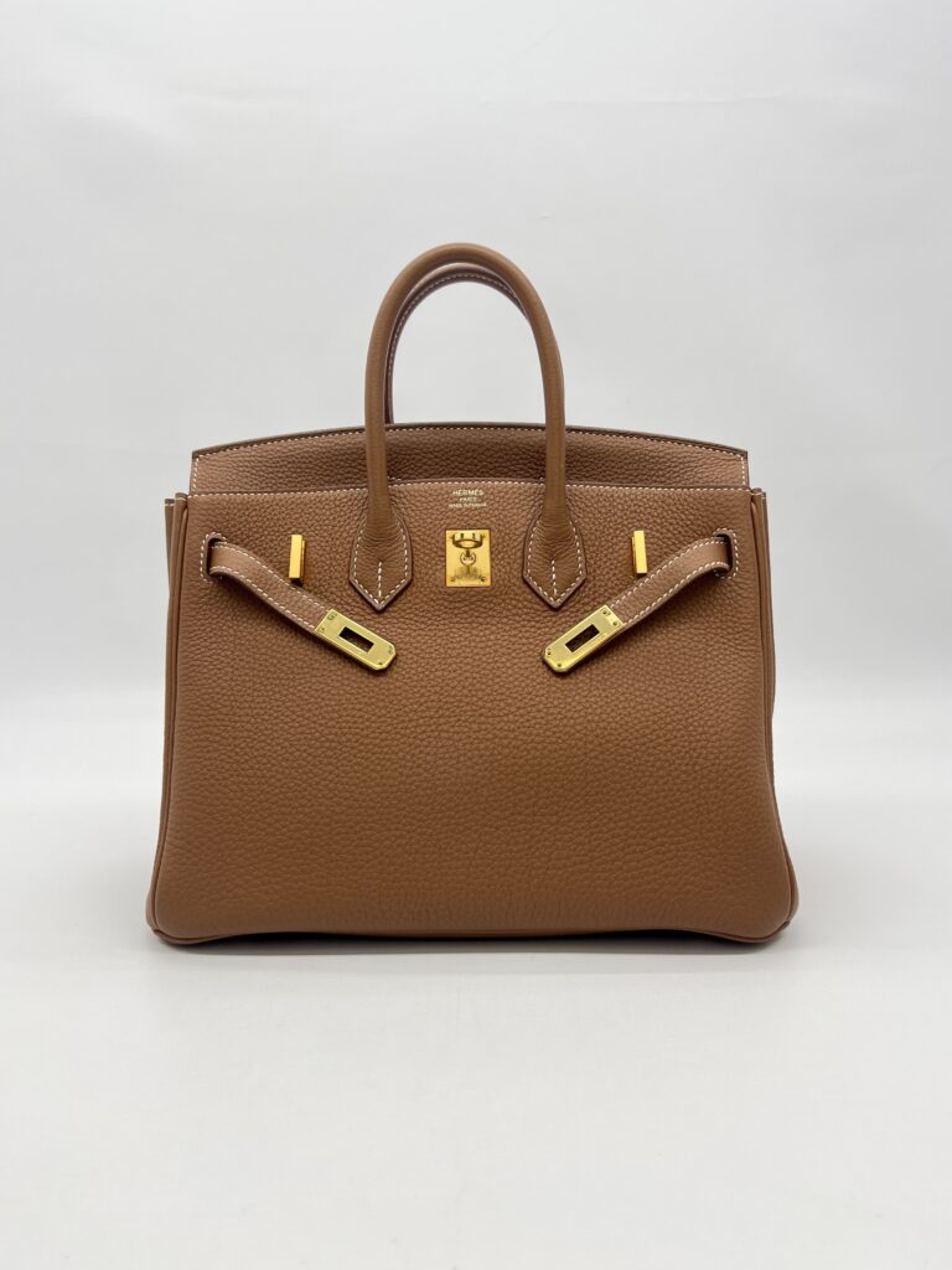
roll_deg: +1.5
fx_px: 953
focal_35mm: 26
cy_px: 635
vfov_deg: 67.3
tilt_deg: -5.0
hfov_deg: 53.1
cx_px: 476
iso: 32
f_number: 1.5
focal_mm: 5.7
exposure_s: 1/136
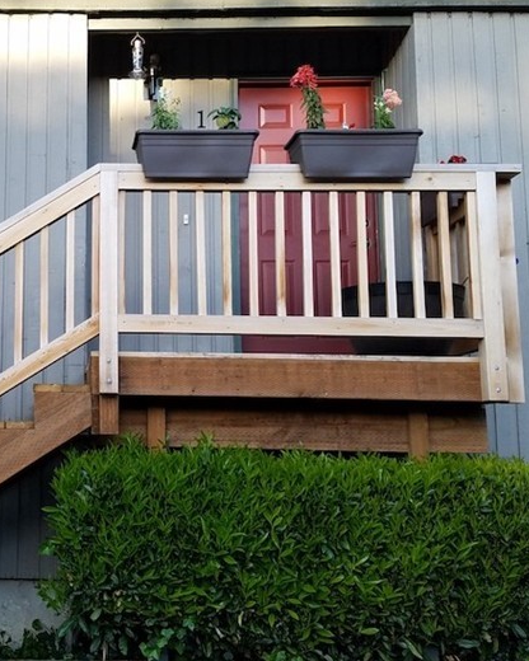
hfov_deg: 29.1
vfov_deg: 37.3
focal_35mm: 50
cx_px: 56
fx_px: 979
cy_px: 296
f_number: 1.7
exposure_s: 1/218
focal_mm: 4.2
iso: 50
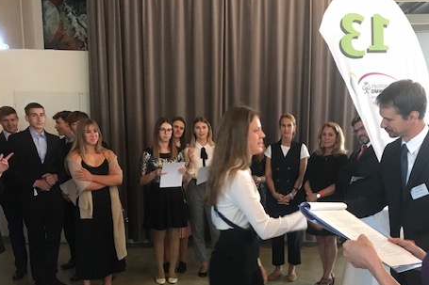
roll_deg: -1.3
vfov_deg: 32.0
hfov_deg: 47.1
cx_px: 264
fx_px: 488
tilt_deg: -9.6
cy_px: 216
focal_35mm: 41
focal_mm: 3.99
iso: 100
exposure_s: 1/13
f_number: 1.8
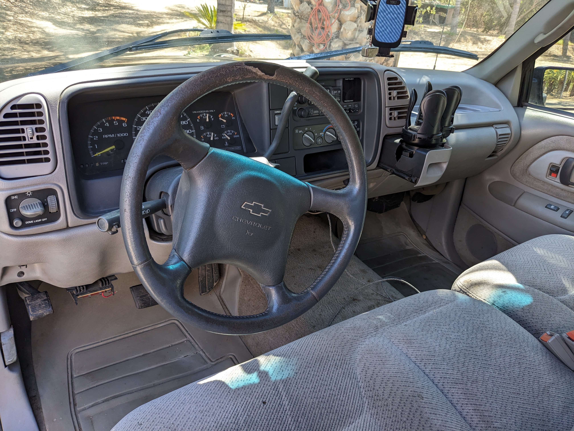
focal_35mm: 27
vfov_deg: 51.4
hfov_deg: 65.3
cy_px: 216
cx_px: 287
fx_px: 448
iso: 48
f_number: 1.73
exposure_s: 1/175
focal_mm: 4.38
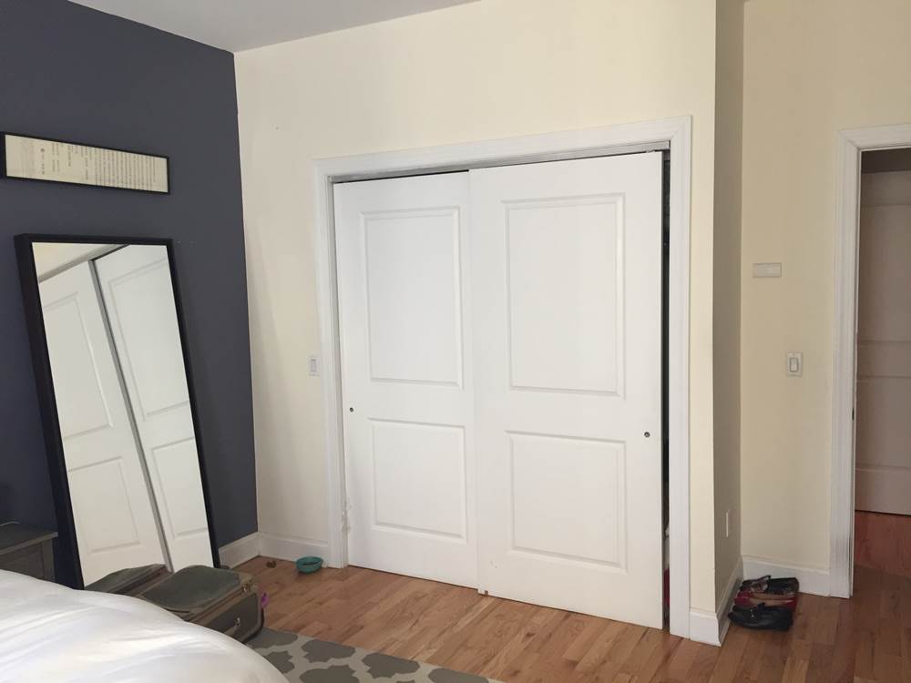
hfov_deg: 61.7
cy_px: 342
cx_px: 456
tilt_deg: -4.8
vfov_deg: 48.2
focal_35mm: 29
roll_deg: -0.1
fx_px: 763
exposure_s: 1/30
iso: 100
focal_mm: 4.15
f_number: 2.2
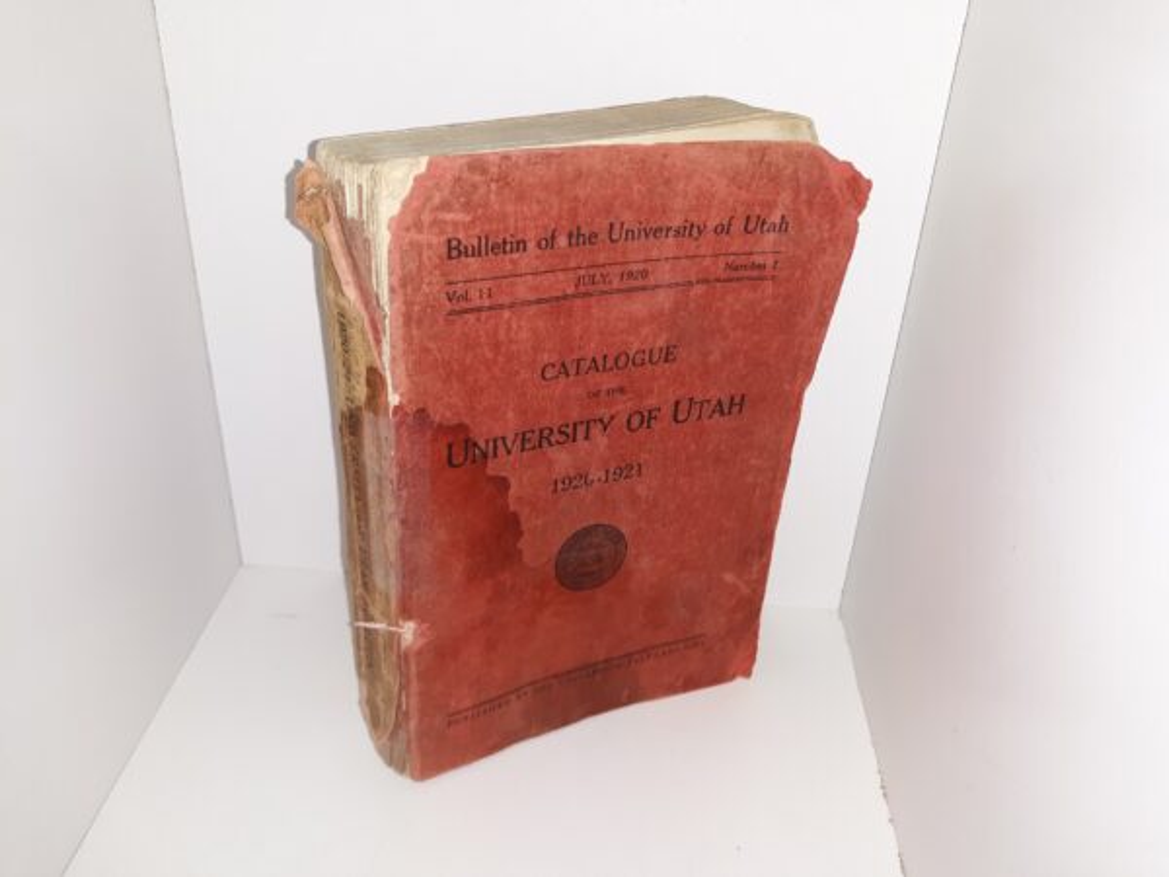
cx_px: 584
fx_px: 946
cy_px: 438
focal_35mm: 28
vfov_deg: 49.7
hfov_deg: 63.4
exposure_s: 1/120
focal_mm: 3.7
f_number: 1.7
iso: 50
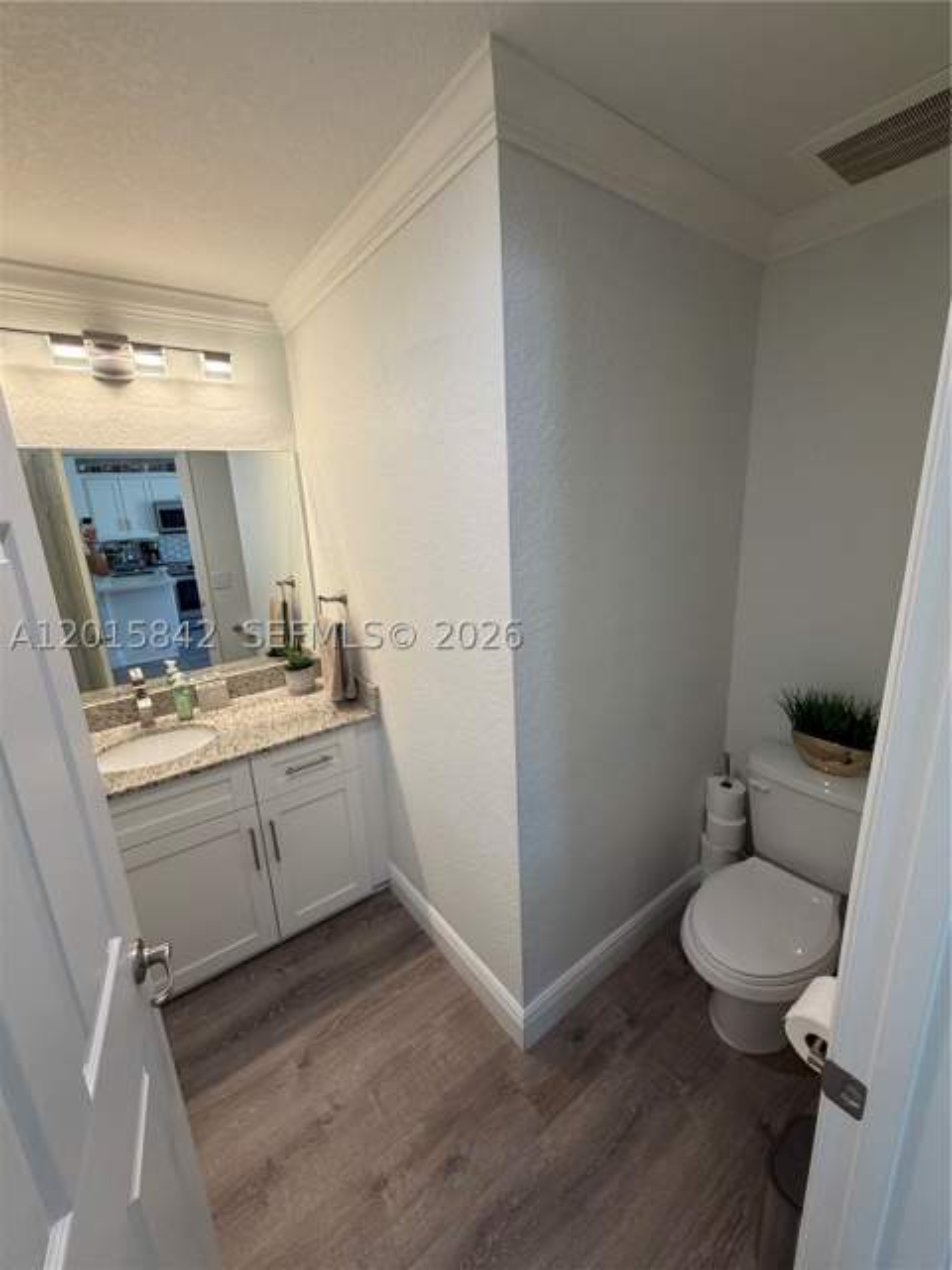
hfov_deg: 85.7
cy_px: 635
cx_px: 476
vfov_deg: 102.1
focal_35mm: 14
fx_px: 513
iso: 160
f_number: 2.2
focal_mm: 2.22
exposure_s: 1/120
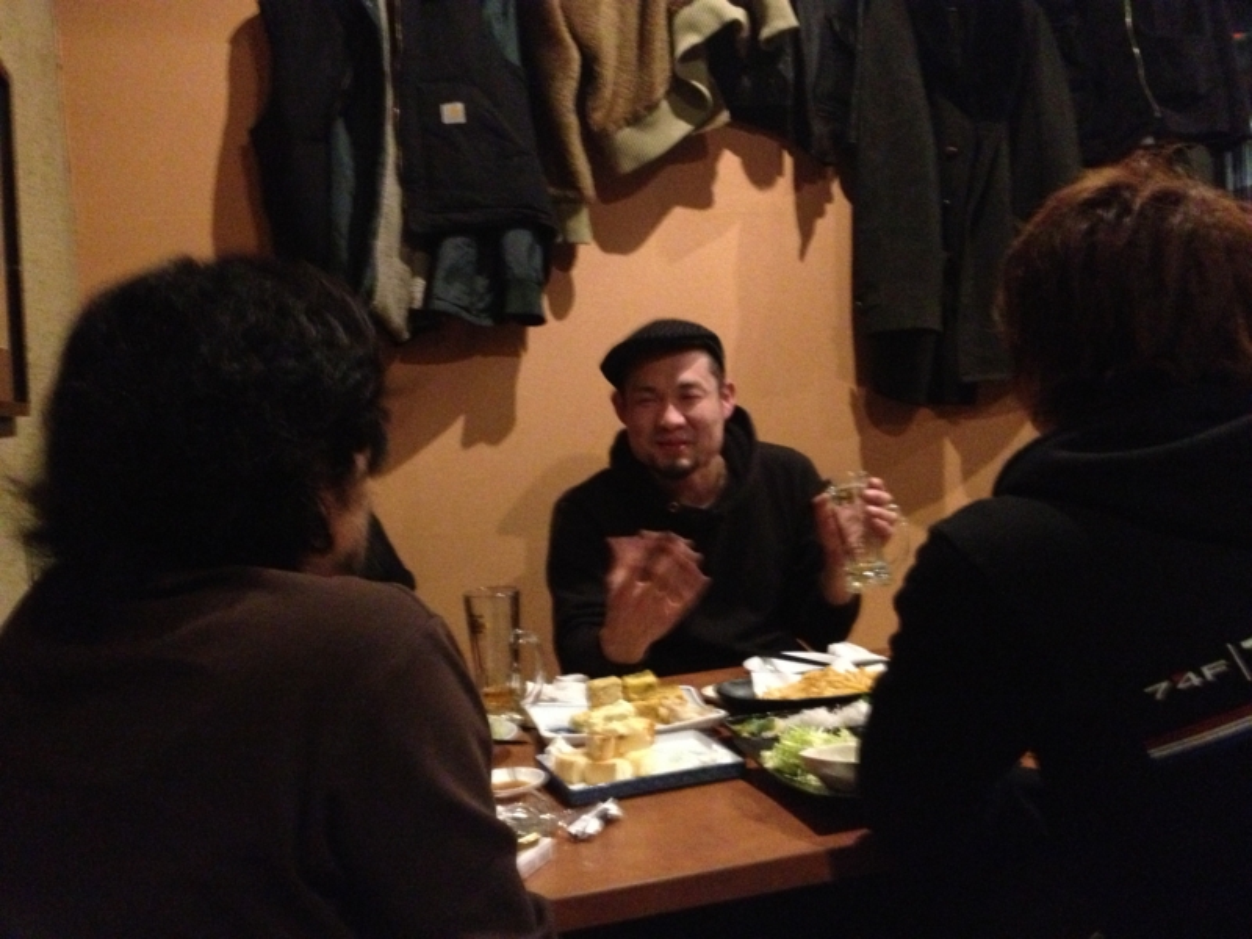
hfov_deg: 52.6
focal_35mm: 35
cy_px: 470
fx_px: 1266
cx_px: 626
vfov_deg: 40.7
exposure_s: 1/15
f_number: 2.4
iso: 800
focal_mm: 4.28
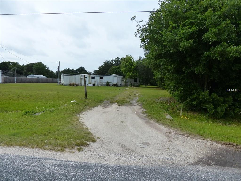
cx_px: 120
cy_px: 90
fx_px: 174
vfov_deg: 54.9
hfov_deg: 69.4
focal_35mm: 25
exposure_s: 1/800
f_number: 4
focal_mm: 4.5
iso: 160
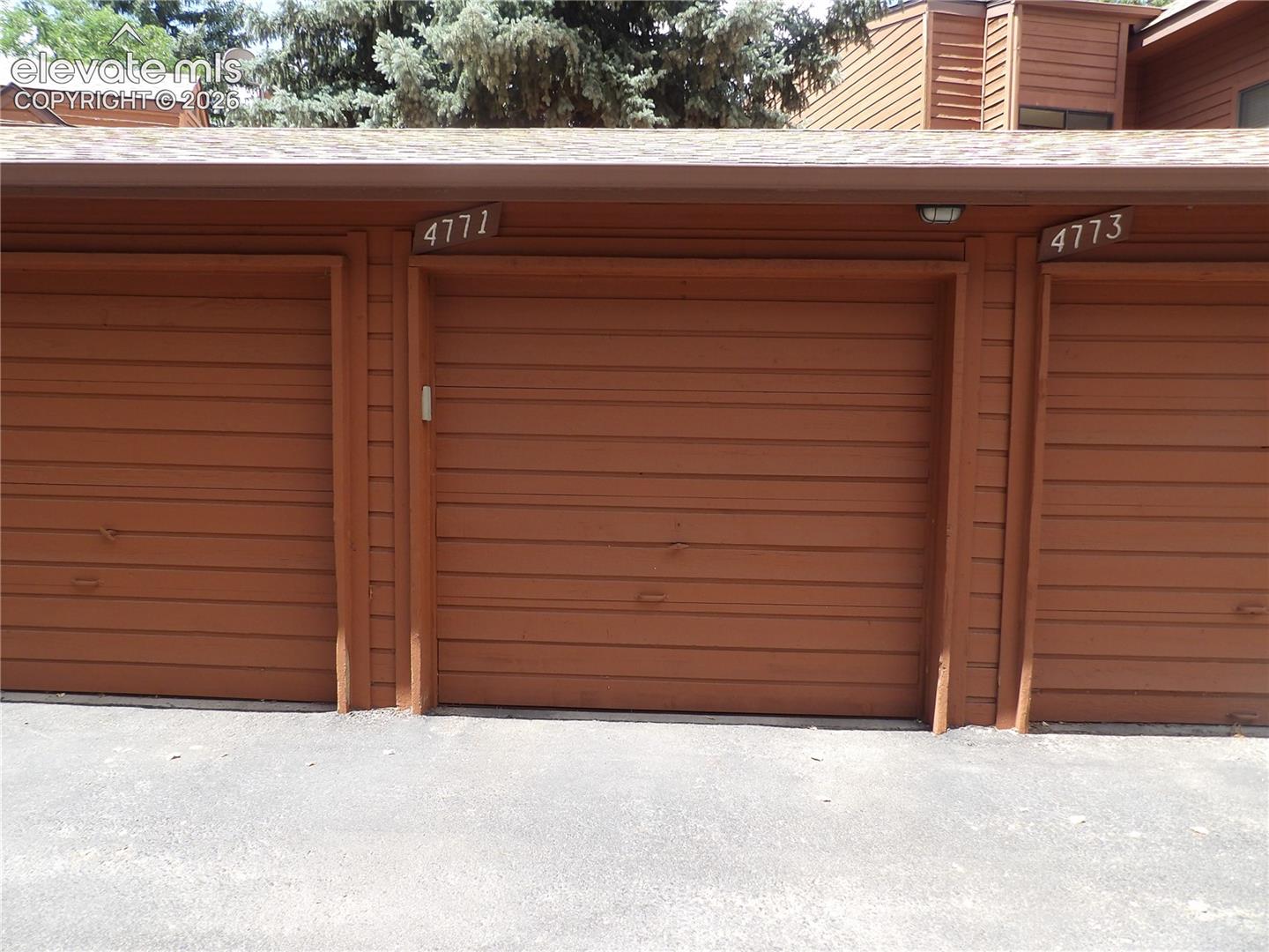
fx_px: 880
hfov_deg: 71.6
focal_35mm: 24
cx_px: 634
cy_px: 476
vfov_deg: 56.8
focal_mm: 4.3
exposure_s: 1/264
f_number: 3.2
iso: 100
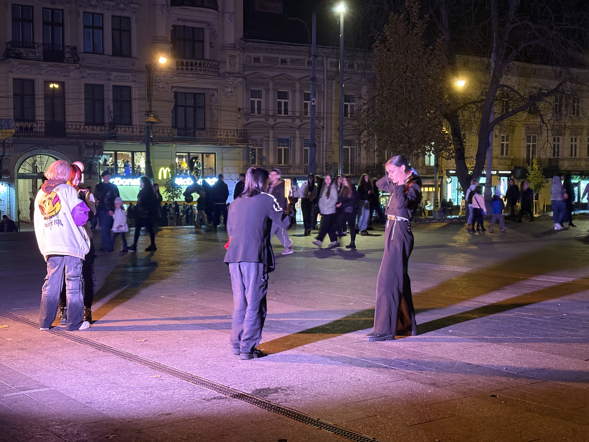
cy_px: 221
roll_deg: +0.0
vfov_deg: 28.0
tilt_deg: -2.9
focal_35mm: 52
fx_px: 885
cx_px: 294
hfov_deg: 36.8
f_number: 1.6
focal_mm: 5.96
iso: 400
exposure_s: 1/20
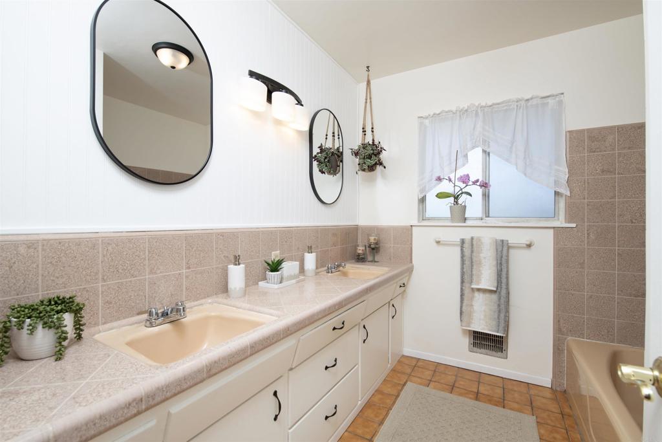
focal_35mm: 16
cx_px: 331
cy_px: 221
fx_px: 294
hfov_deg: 96.7
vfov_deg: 73.8
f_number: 8
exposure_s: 1/250
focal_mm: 16
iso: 320
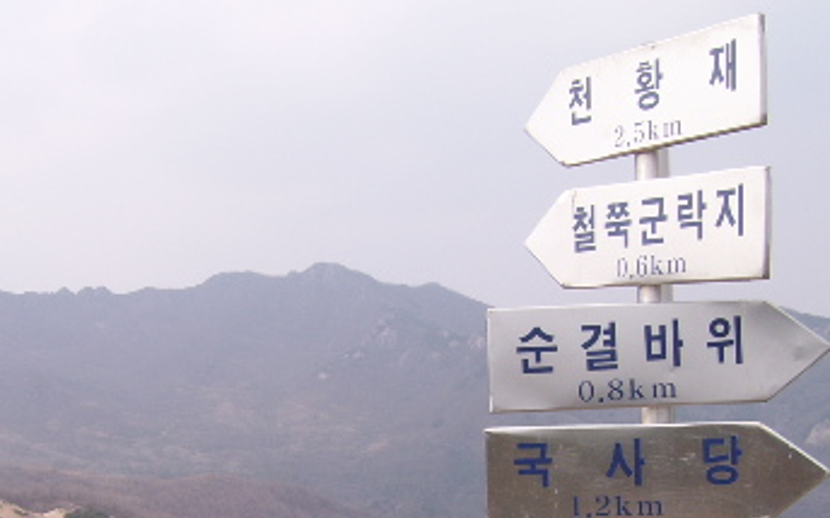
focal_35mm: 69
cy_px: 460
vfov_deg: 18.6
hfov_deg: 29.7
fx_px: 1561
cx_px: 314
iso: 50
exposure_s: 1/250
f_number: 5.8
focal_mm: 5.95
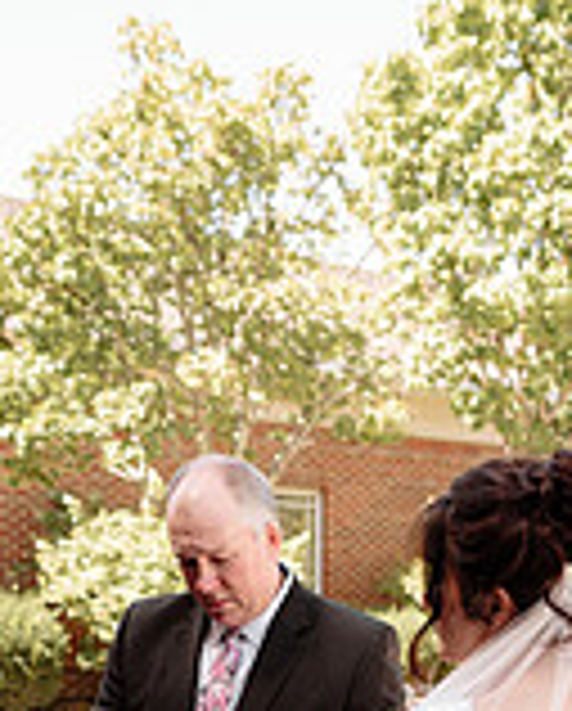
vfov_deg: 25.9
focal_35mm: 64
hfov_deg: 23.7
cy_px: 882
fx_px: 1350
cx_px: 423
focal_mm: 24
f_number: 2.8
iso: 160
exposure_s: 1/400
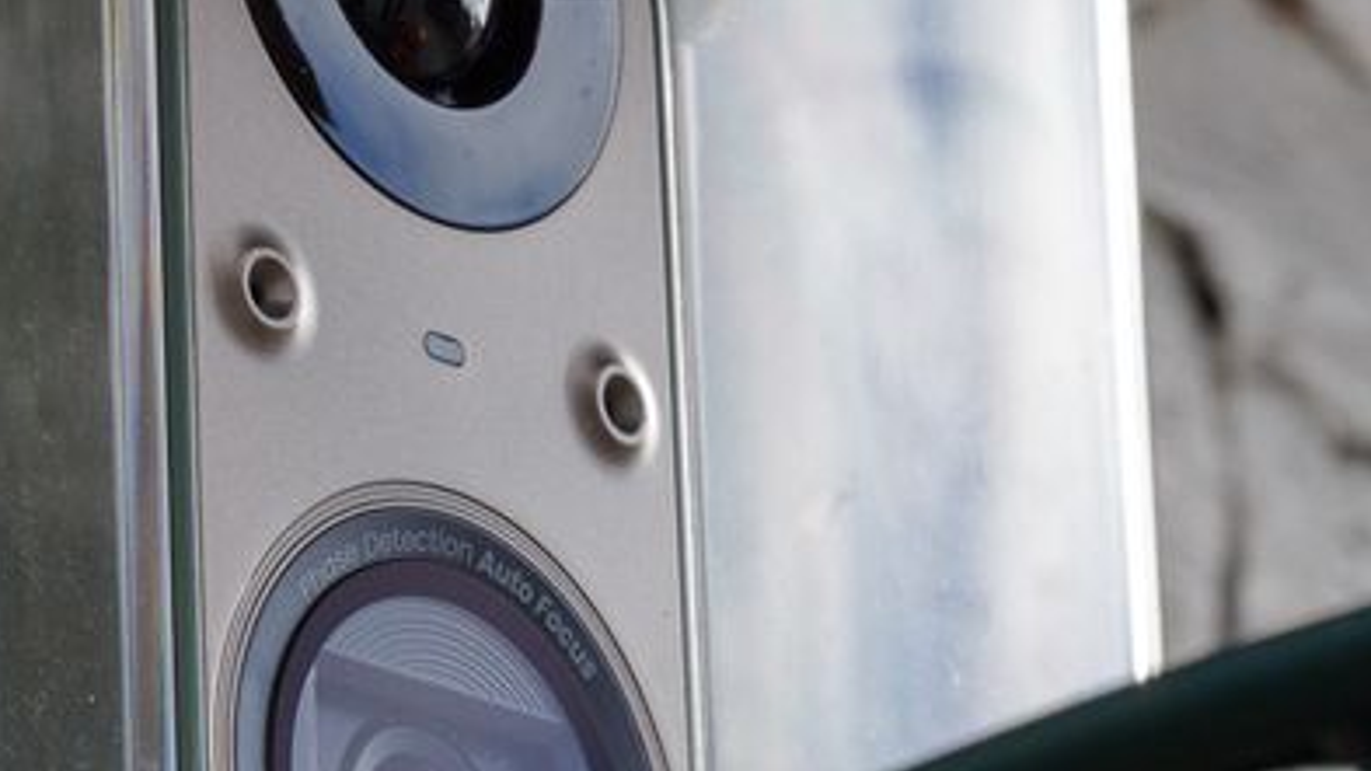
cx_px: 848
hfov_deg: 5.0
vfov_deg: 2.8
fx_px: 15740
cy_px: 277
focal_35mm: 433
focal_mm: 60
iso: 100
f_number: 8
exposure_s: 1/125
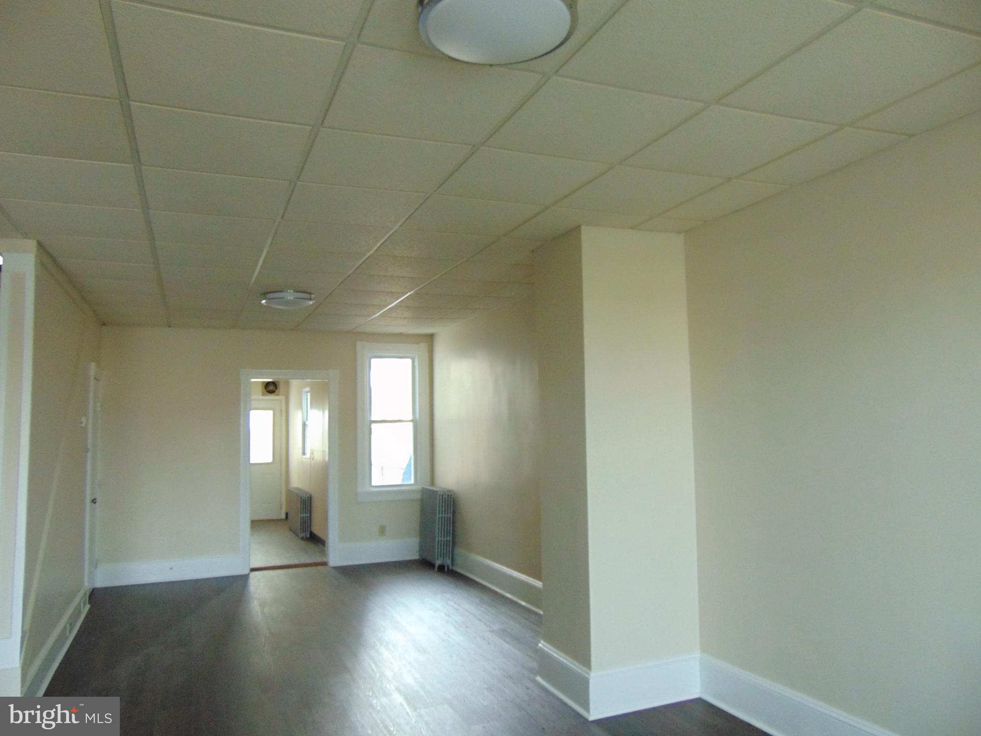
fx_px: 709
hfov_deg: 69.4
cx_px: 490
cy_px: 368
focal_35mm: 25
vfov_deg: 54.9
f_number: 3
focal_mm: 4.5
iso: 320
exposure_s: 1/30
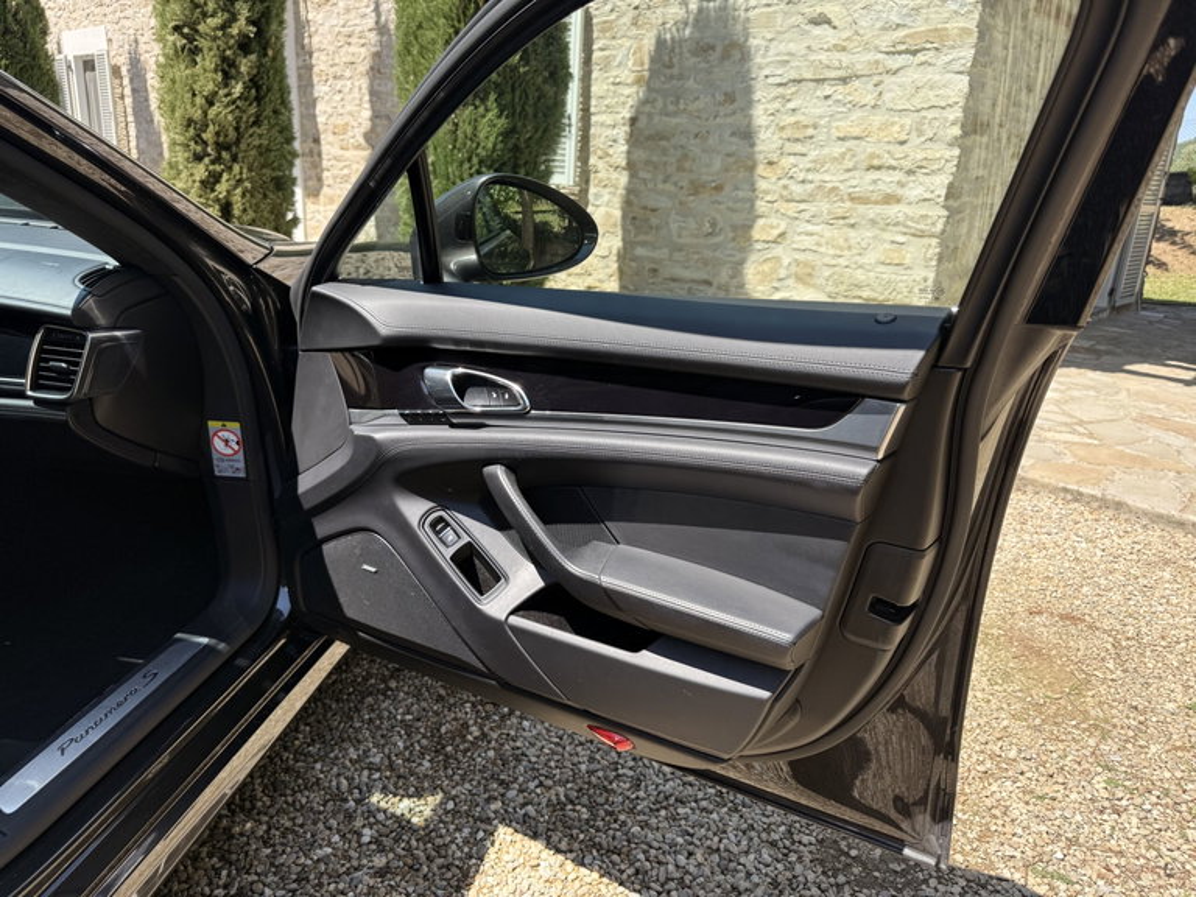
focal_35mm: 24
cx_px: 598
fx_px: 829
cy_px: 448
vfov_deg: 56.8
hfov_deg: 71.6
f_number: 1.78
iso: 80
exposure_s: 1/1361
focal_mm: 6.76
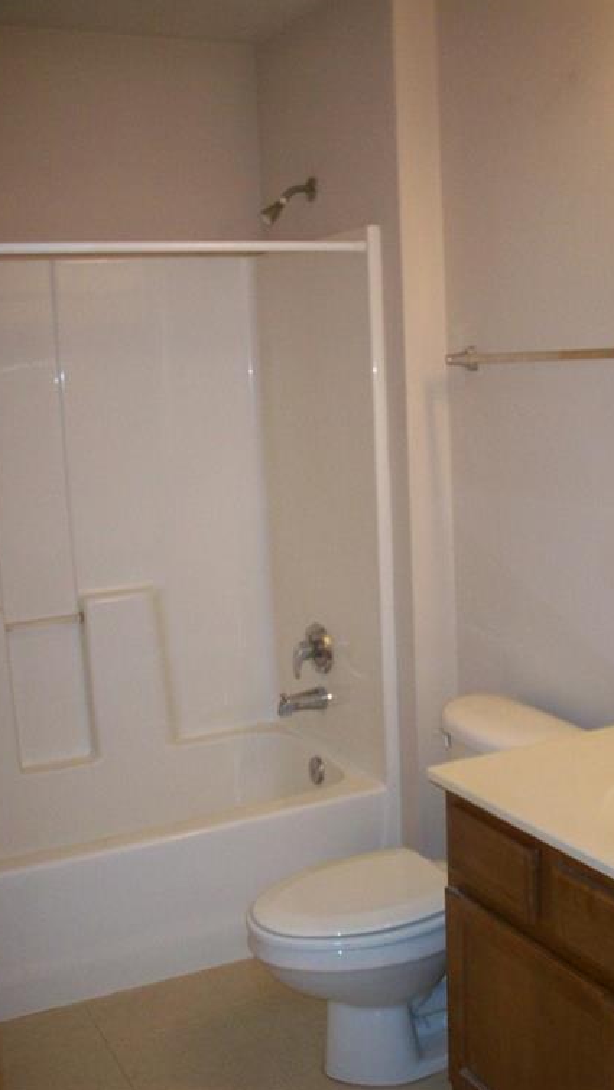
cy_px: 543
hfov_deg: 28.9
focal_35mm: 41
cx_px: 373
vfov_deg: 49.4
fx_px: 1186
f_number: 2.8
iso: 160
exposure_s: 1/64
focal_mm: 6.2
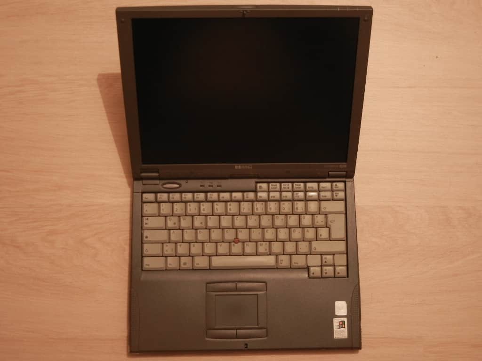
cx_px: 241
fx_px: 822
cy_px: 180
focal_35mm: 59
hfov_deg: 32.7
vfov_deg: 24.8
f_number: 4
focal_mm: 10.6
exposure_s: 1/6.5
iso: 400
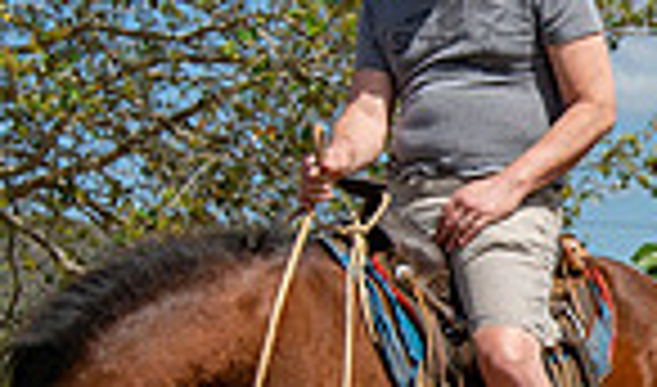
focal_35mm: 178
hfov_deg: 11.4
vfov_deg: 7.1
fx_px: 3137
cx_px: 1023
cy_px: 247
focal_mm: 40
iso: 100
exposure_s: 1/320
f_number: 9
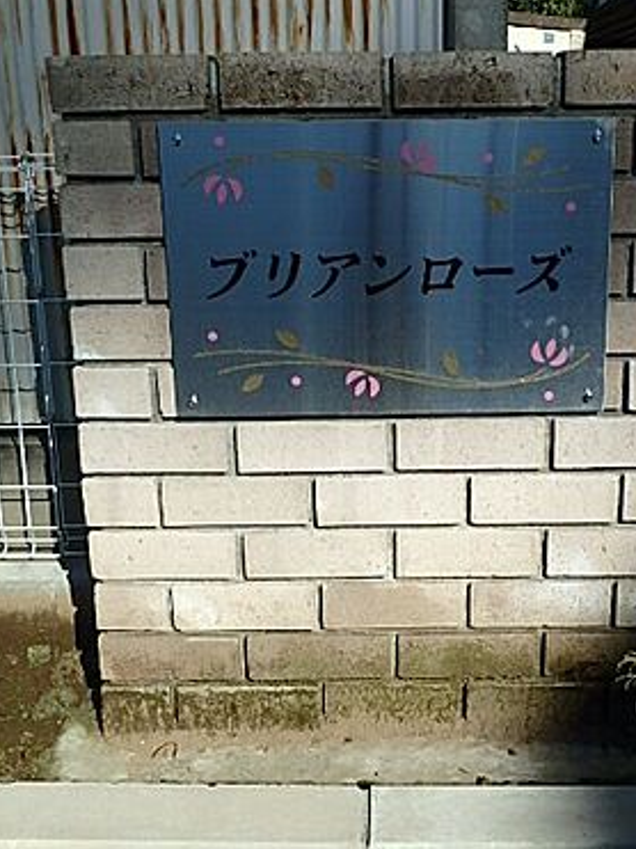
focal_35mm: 44
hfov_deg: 32.7
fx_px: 1079
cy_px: 412
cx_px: 391
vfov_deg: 43.0
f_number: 4.9
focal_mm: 6
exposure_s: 1/800
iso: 125
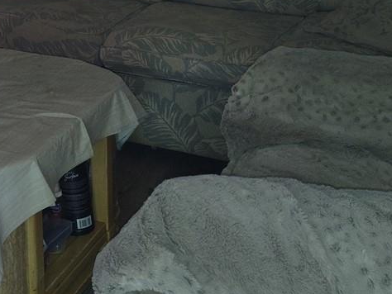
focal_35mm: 81
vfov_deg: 17.4
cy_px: -54
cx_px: 17
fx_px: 918
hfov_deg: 23.3
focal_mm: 5.56
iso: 835
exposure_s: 1/120
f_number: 1.8
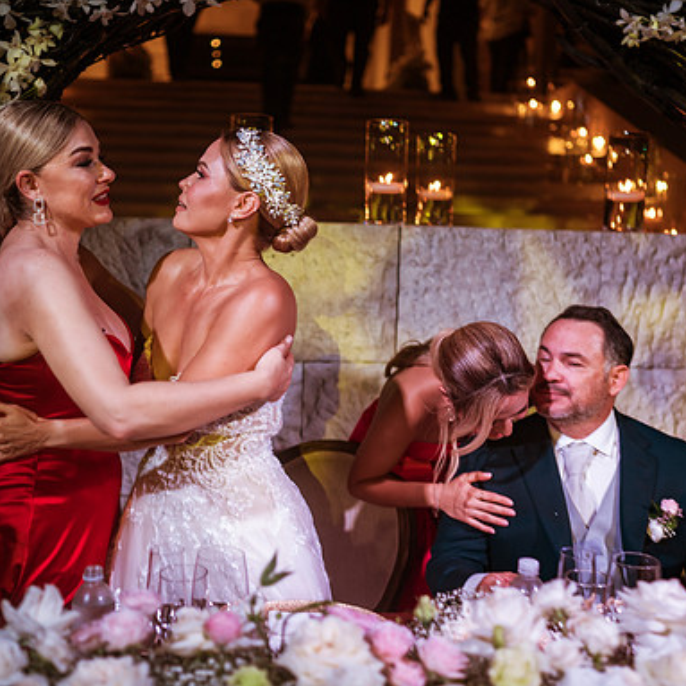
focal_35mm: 45
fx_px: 1009
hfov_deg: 37.5
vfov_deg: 37.6
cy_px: 344
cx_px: 299
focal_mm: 35
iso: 500
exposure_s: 1/160
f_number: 1.8
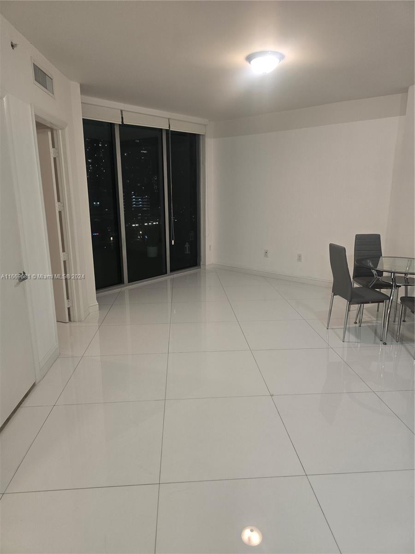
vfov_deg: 73.9
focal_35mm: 23
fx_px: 368
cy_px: 277
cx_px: 208
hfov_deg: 58.9
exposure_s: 1/120
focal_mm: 6.3
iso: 250
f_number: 1.7
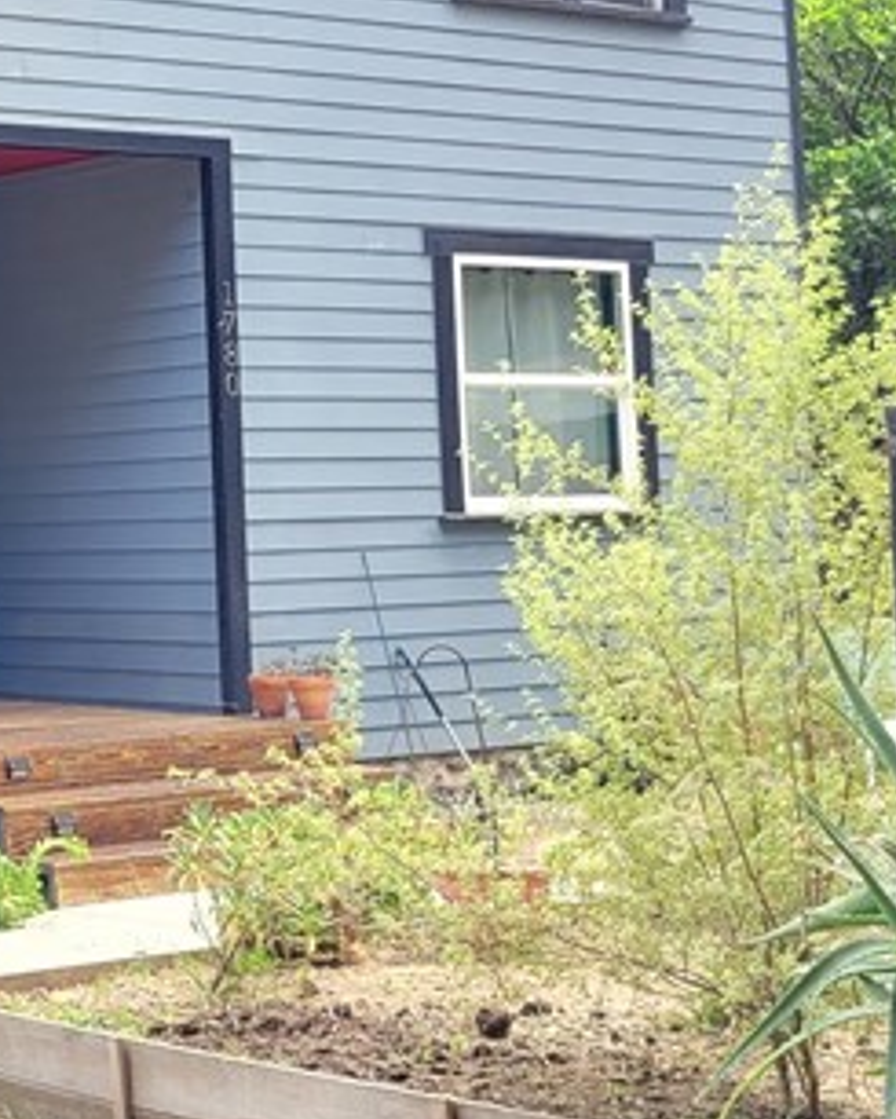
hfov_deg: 17.3
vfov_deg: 22.2
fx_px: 2816
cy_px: 260
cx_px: -172
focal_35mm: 85
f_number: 1.8
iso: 40
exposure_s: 1/239
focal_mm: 5.4
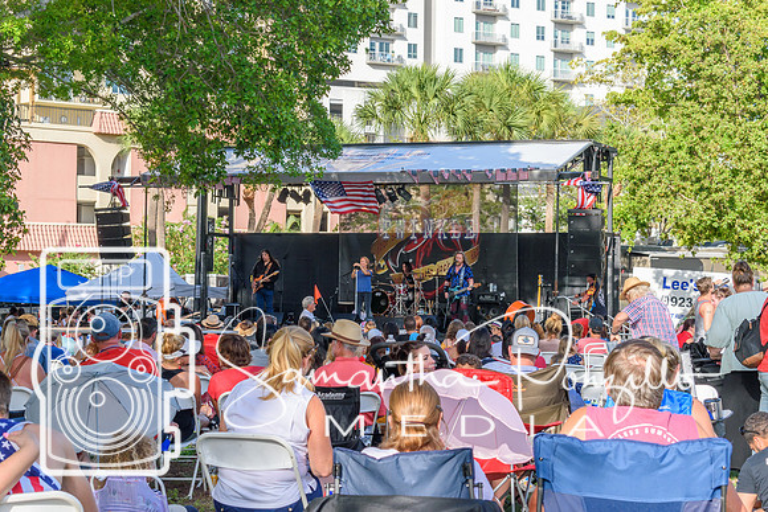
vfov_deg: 16.6
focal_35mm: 82
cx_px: 384
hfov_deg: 24.6
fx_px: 1760
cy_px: 256
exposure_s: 1/320
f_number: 9
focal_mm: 55
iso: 200
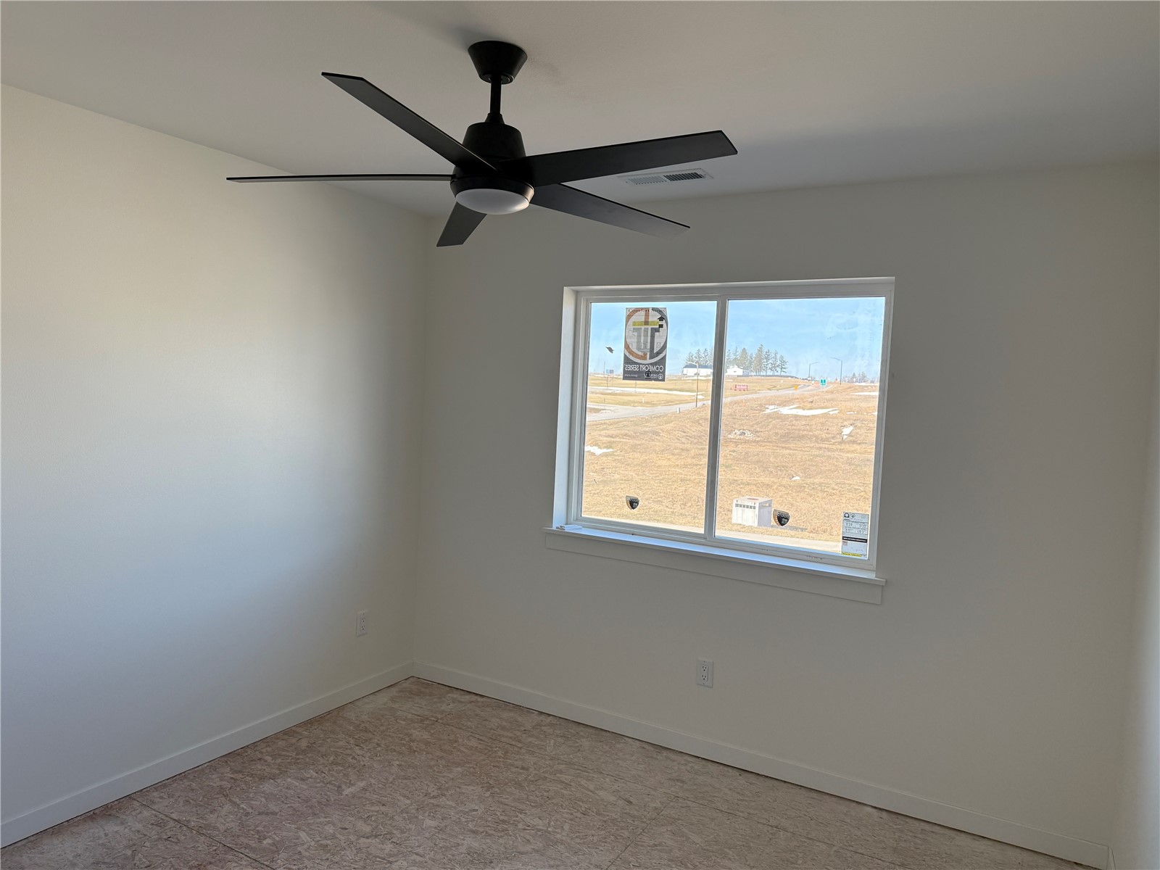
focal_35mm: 24
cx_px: 580
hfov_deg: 71.6
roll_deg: -3.2
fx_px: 804
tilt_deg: -2.5
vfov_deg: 56.8
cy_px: 435
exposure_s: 1/385
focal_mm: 6.76
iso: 100
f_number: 1.78
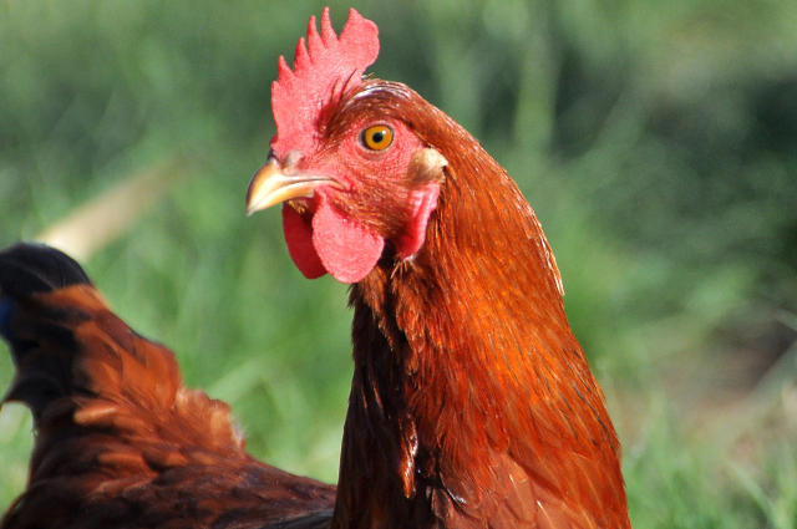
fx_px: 5638
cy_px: 264
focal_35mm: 255
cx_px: 398
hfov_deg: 8.1
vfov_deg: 5.4
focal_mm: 170
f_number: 5.6
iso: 640
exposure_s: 1/2000
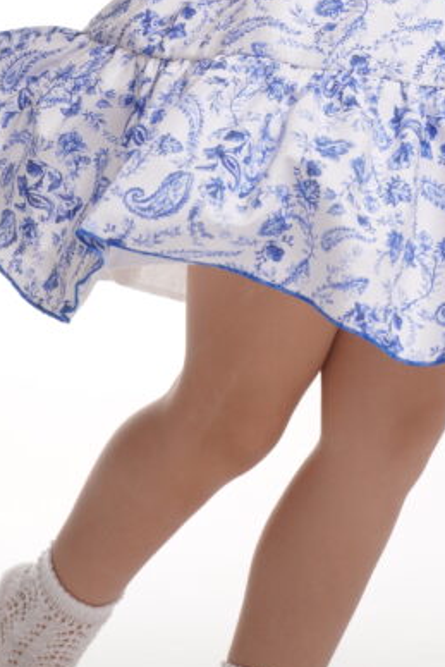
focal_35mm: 198
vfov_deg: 10.2
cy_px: -162
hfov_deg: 6.9
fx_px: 3668
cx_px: 294
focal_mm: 50
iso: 250
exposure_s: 1/160
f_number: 4.5
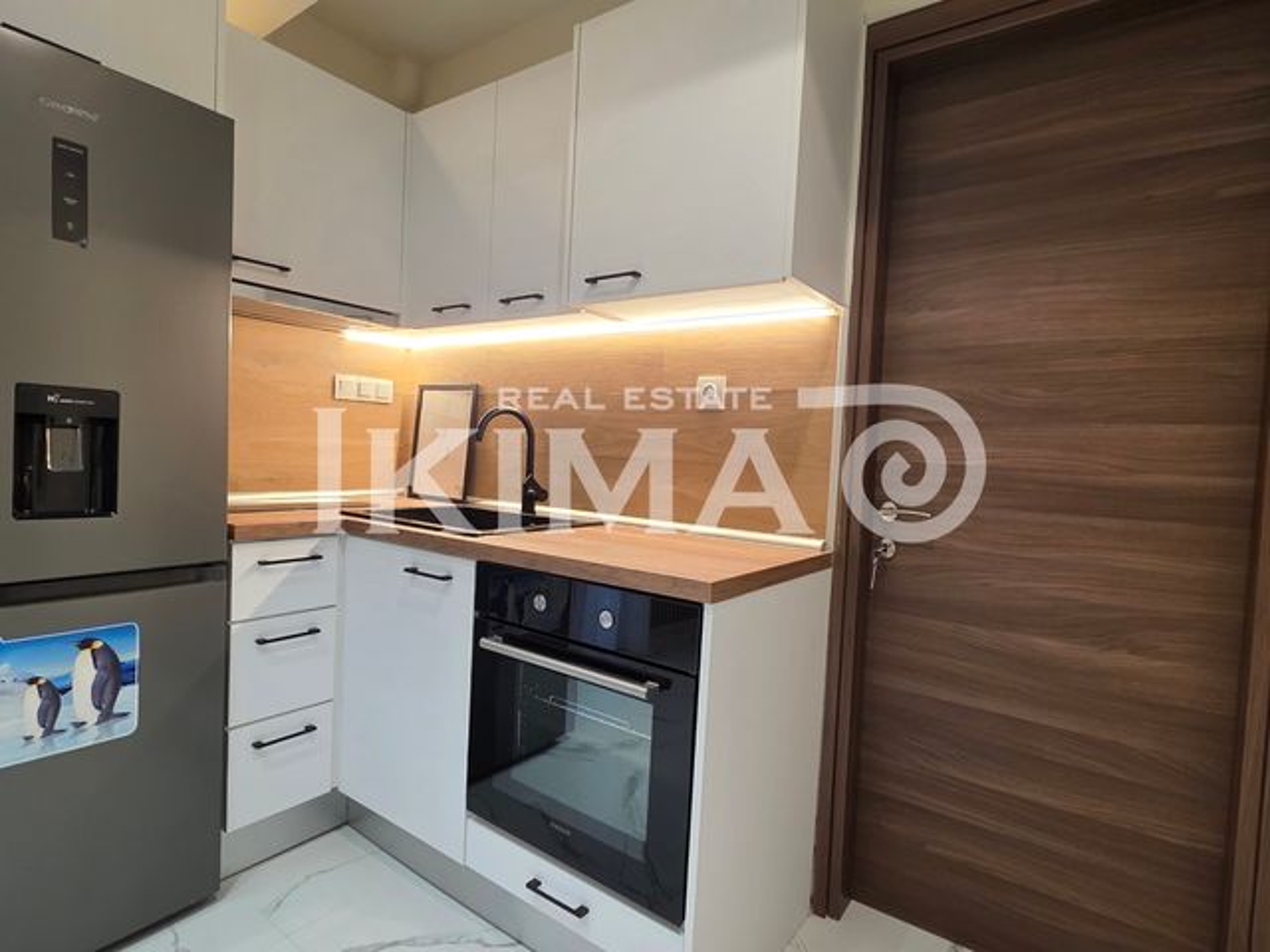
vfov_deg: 89.9
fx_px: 477
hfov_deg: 106.2
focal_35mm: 13
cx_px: 635
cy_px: 476
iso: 160
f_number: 1.9
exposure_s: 1/50
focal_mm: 2.2
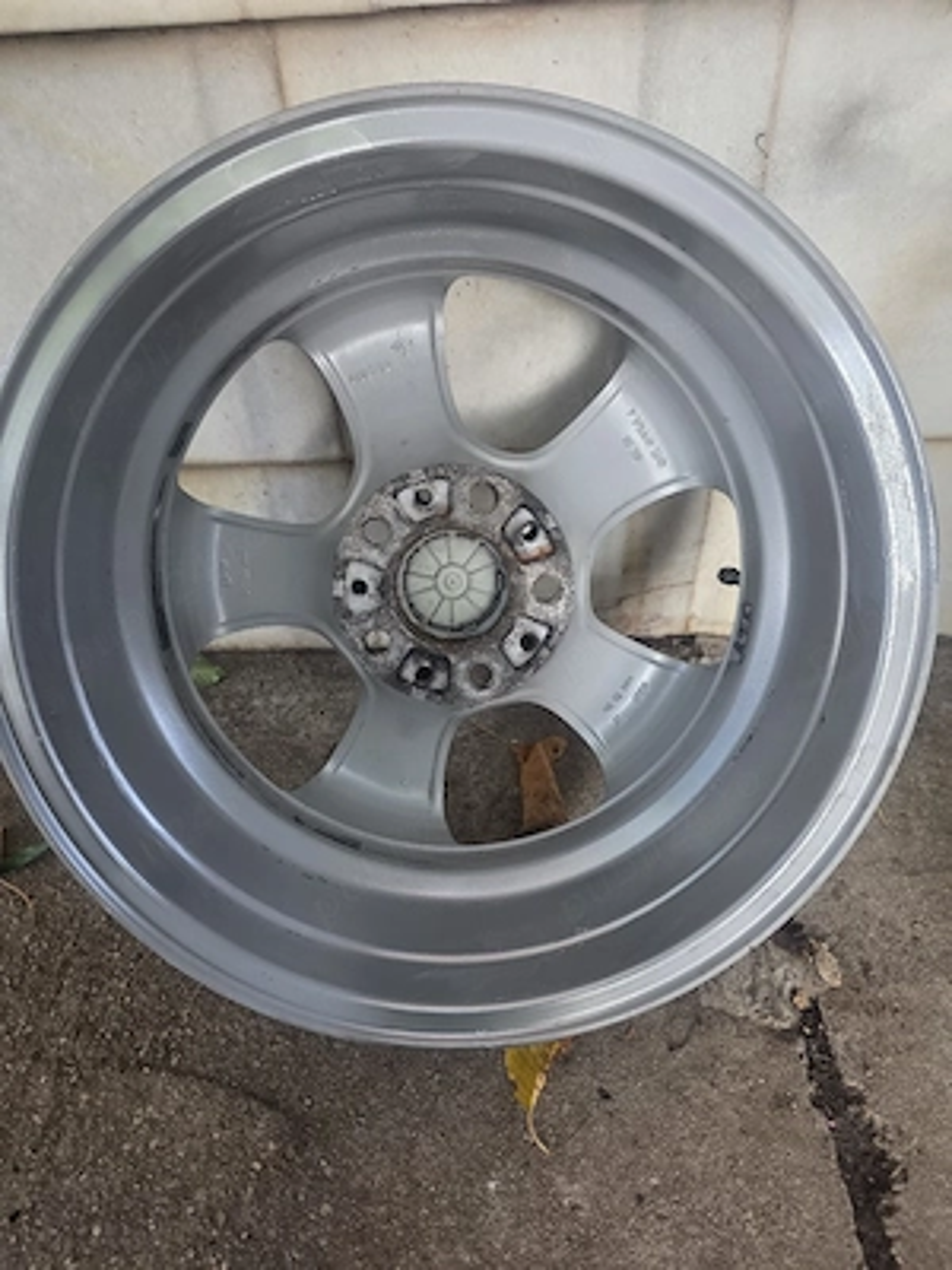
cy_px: 635
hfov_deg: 58.9
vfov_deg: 73.9
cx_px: 476
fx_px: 843
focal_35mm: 23
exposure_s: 1/101
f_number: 1.7
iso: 125
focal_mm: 6.3
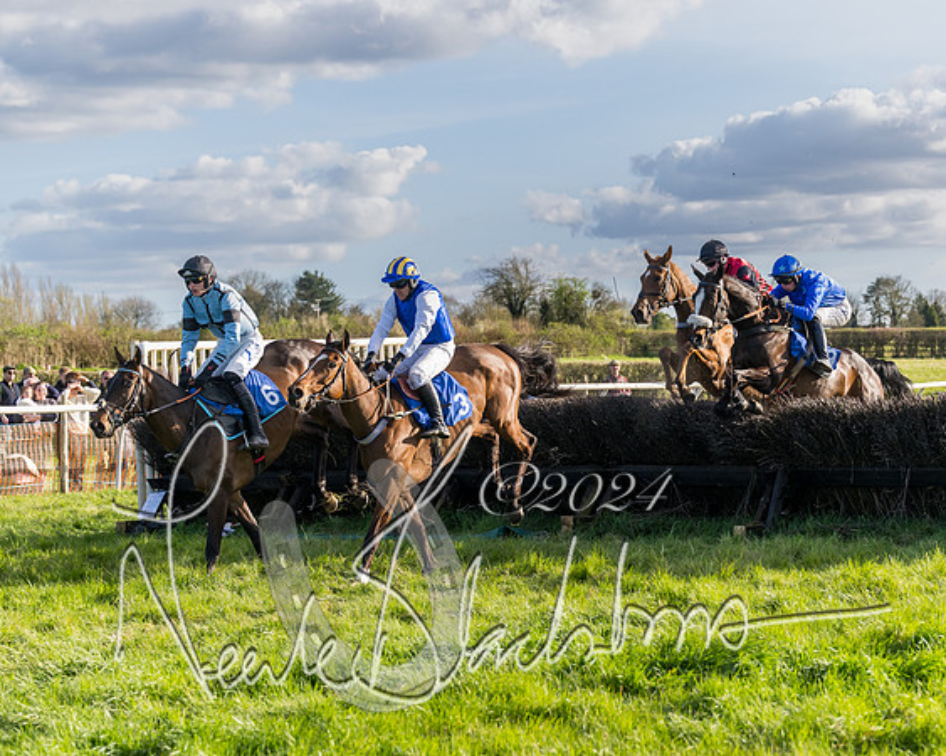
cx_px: 561
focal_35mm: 100
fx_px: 2787
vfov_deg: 15.5
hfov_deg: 19.2
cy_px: 371
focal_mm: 70
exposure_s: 1/1600
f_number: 4
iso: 400
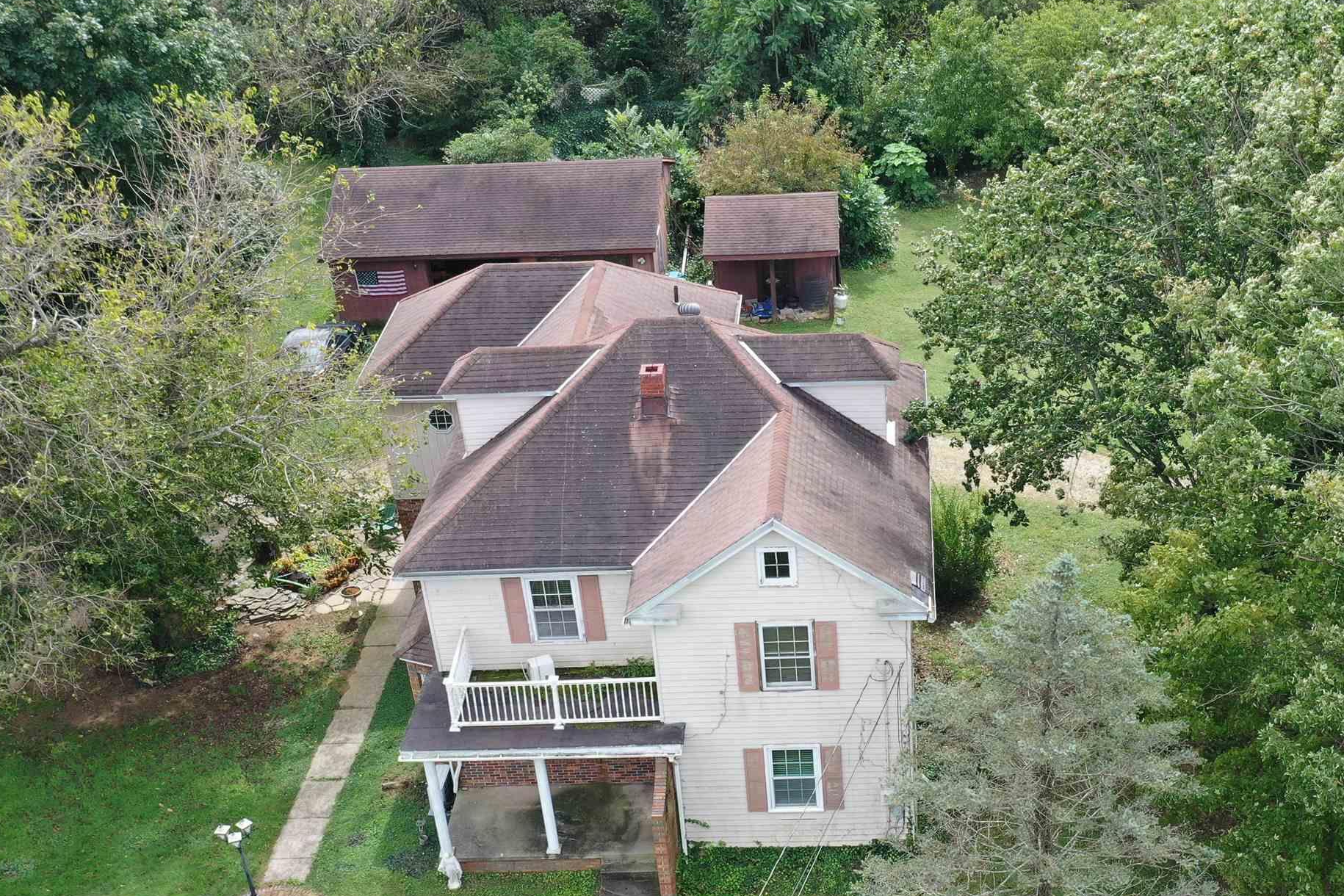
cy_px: 694
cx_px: 875
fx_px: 1755
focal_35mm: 47
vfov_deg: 28.1
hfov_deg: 41.5
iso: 100
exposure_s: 1/160
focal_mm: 10.26
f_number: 4.5
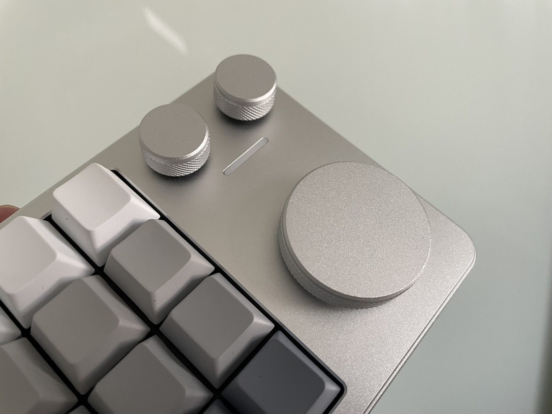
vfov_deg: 53.1
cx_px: 276
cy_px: 207
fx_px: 415
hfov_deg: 67.3
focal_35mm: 26
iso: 200
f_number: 1.6
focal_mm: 4.2
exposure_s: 1/60
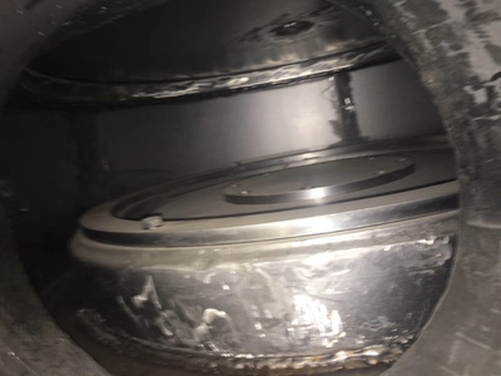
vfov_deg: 48.2
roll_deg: +7.7
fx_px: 420
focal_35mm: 29
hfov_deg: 61.7
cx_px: 250
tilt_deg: -6.3
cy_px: 188
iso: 25
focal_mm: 4.15
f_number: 2.2
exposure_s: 1/19
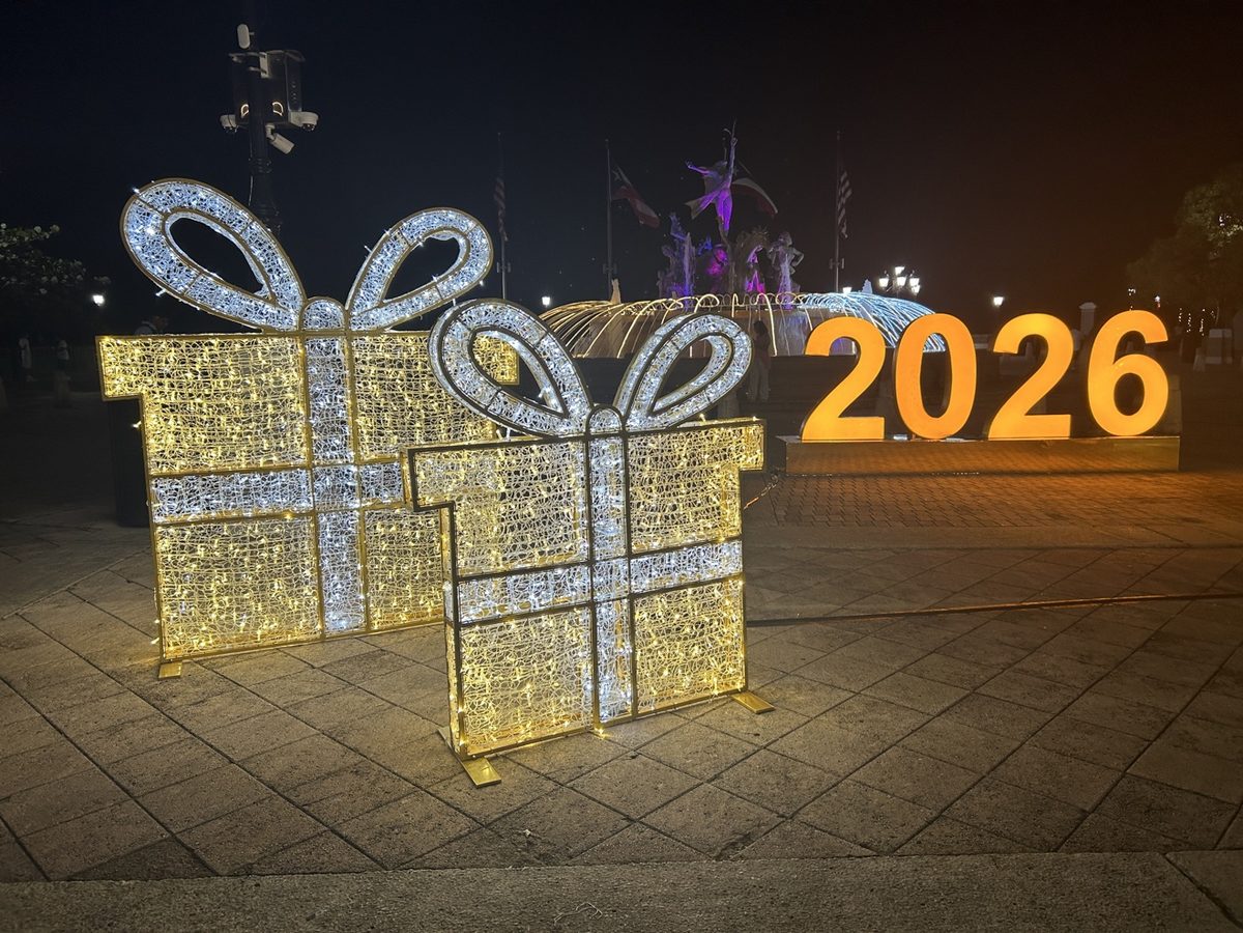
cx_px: 622
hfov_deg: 67.3
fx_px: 934
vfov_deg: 53.1
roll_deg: -0.6
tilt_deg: -7.2
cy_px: 466
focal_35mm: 26
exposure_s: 1/120
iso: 100
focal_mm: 5.7
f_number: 1.5
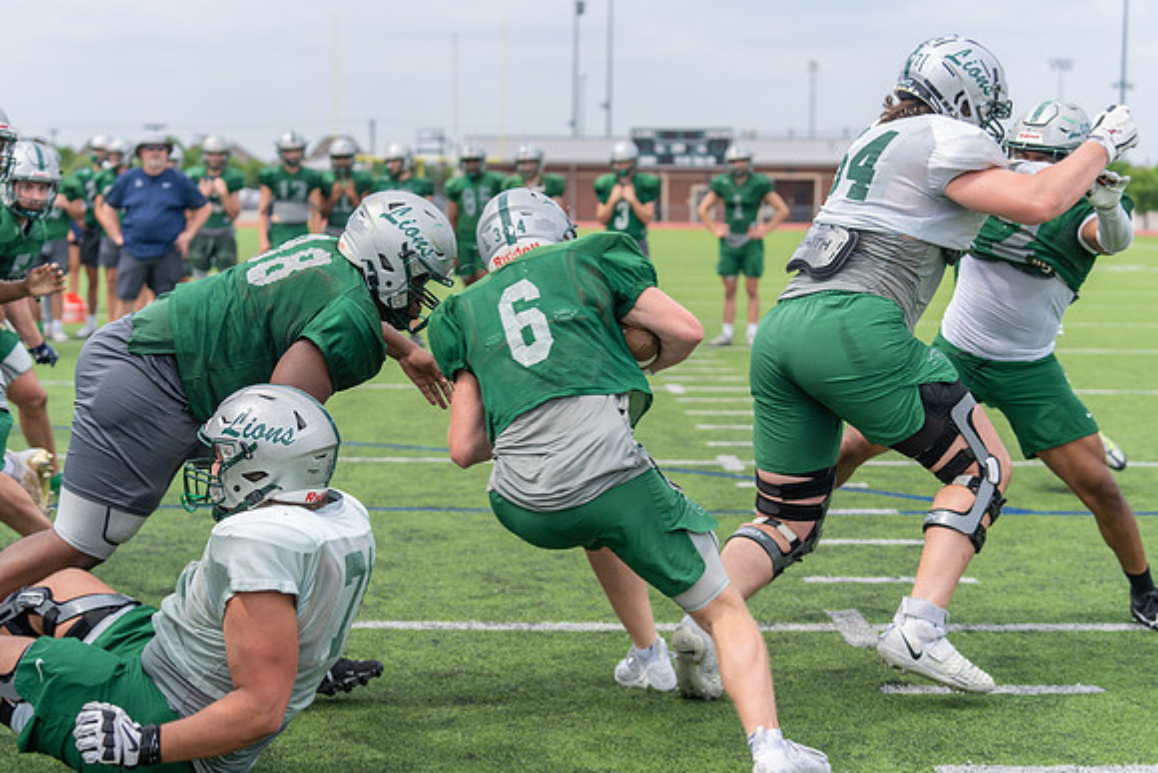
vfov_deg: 19.5
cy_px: 386
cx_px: 579
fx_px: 2252
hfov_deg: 28.8
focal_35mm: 70
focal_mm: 70
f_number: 3.5
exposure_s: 1/1250
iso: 160
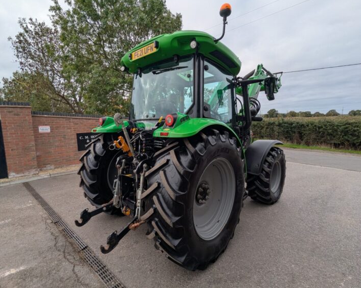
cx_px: 171
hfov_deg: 89.6
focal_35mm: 17
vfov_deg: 76.9
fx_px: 182
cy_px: 141
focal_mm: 2.35
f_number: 2.2
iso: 45
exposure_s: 1/525
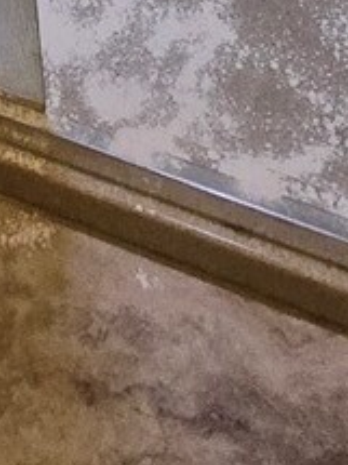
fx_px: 1167
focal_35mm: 87
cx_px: -19
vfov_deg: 10.8
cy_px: -1010
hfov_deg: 16.5
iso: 500
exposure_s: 1/60
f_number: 2.2
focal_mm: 2.2
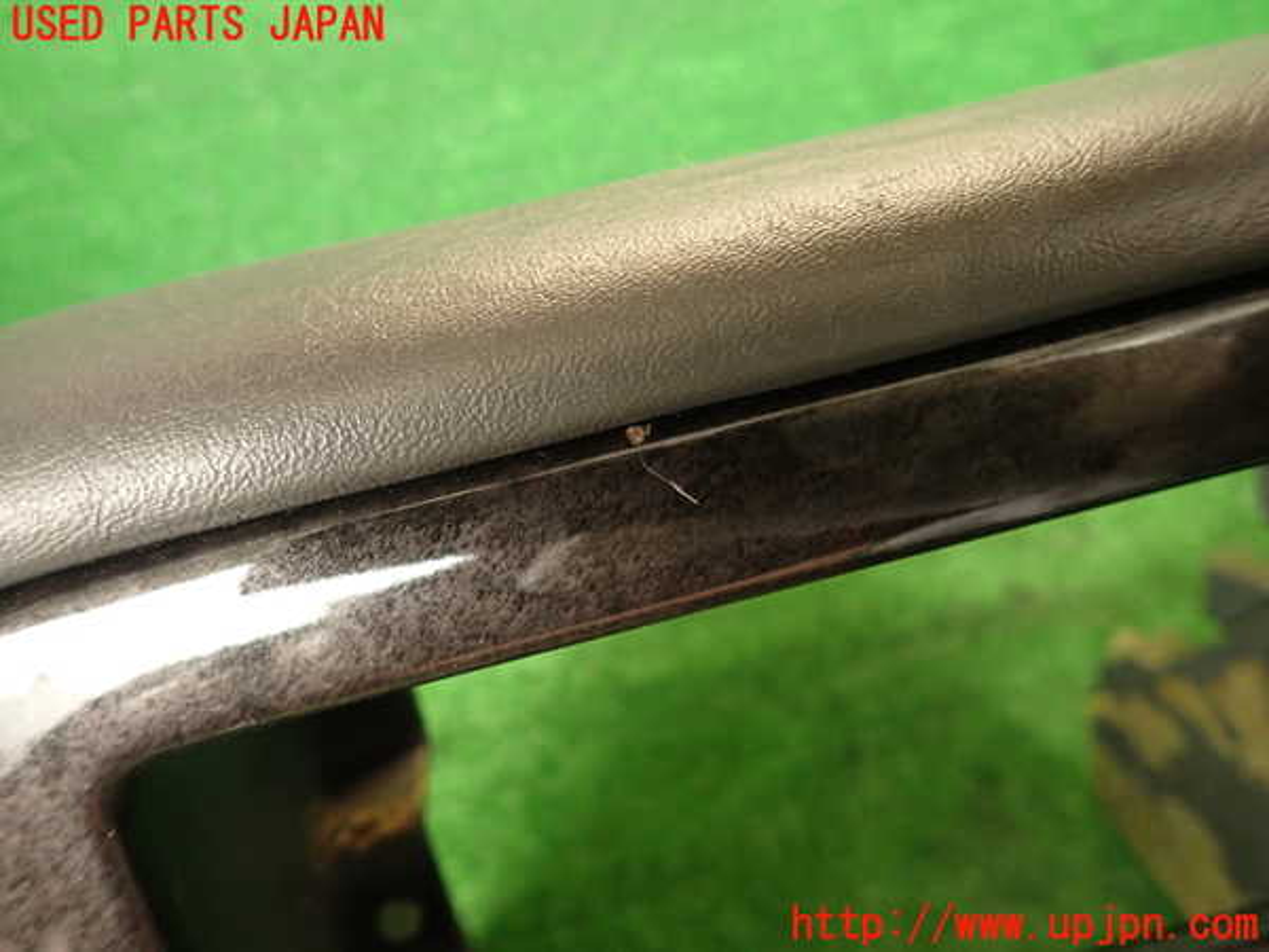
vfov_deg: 54.9
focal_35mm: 25
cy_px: 476
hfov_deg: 69.4
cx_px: 634
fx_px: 916
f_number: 2
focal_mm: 4.5
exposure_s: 1/50
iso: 200
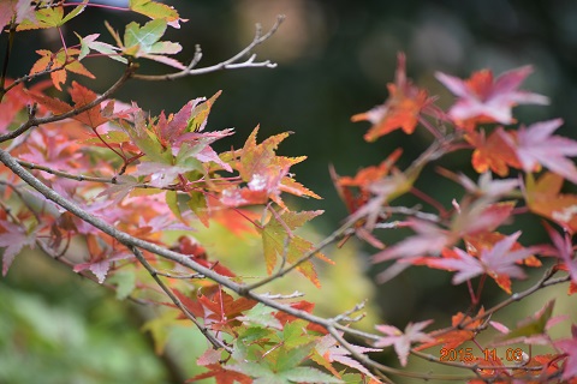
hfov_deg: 13.4
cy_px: 192
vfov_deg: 9.0
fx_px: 2452
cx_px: 288
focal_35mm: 153
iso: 400
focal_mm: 102
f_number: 5.6
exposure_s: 1/125
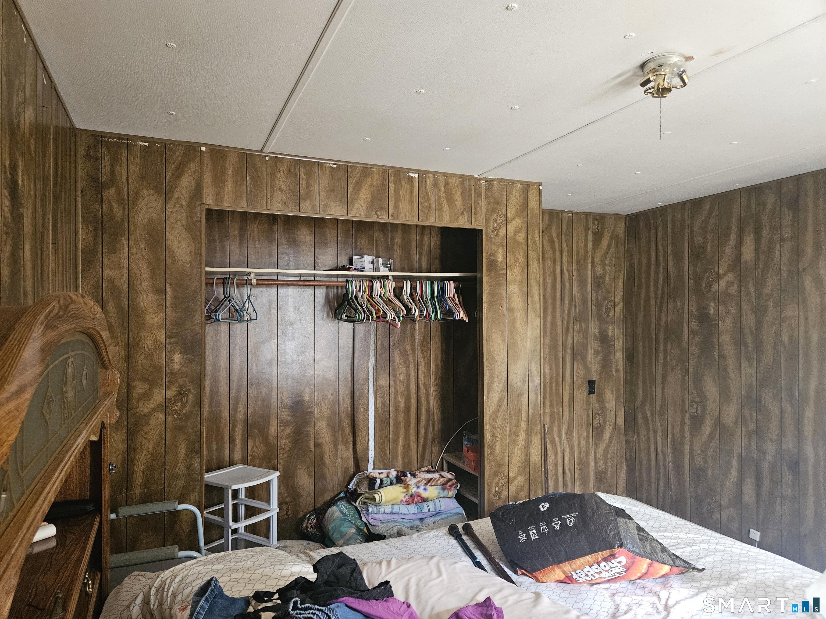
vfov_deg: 58.9
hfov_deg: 73.9
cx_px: 413
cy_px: 310
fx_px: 549
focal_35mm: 23
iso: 800
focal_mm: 5.4
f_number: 1.8
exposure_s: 1/60
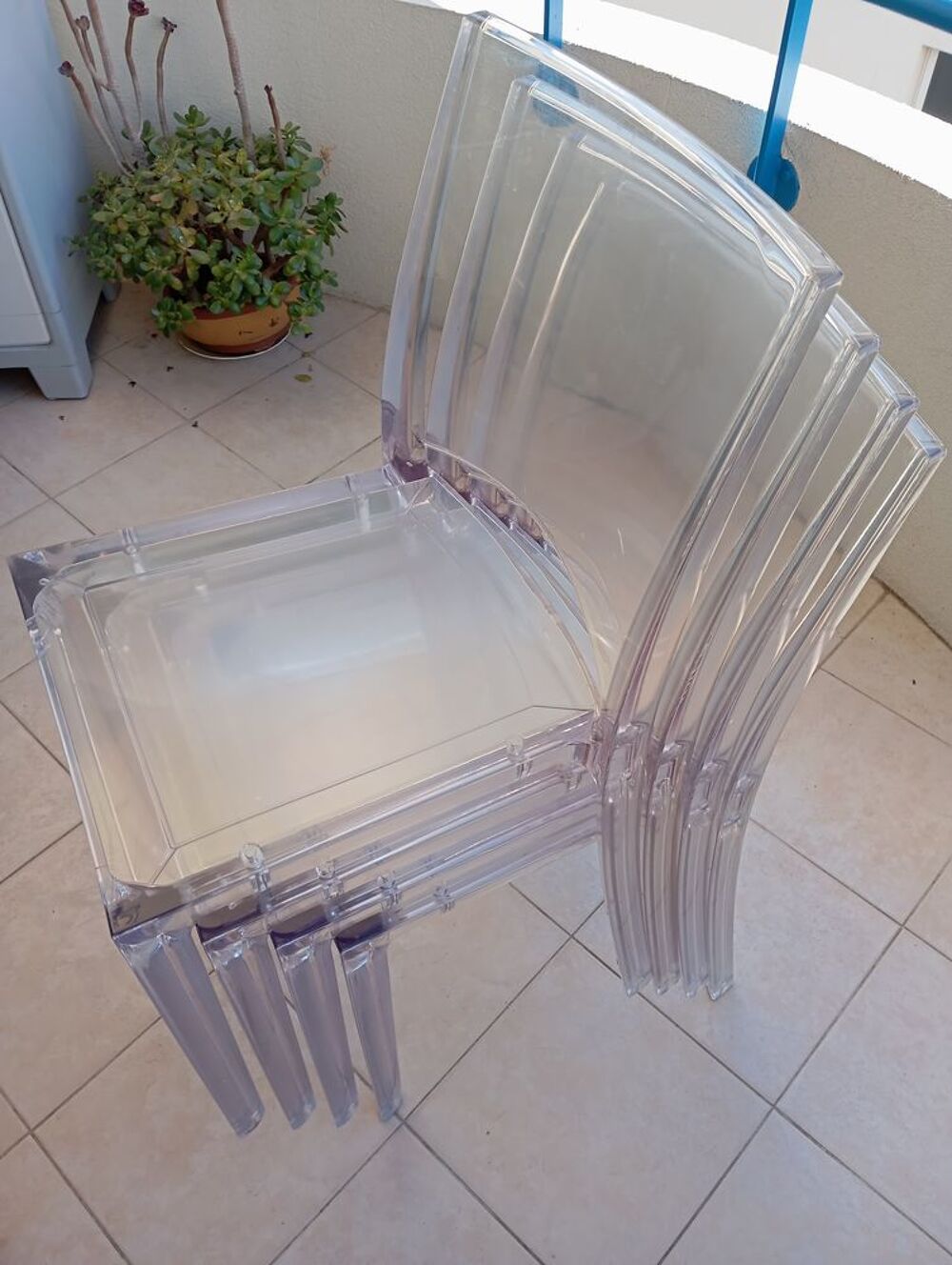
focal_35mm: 28
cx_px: 476
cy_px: 632
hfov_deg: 49.9
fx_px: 1024
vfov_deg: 63.4
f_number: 1.8
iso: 55
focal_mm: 4.22
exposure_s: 1/136
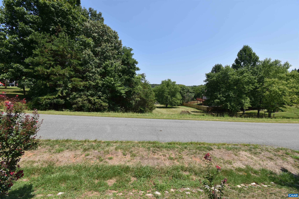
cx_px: 150
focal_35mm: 15
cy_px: 100
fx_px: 125
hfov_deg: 100.4
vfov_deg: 77.3
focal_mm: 10
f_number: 8
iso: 125
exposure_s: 1/250
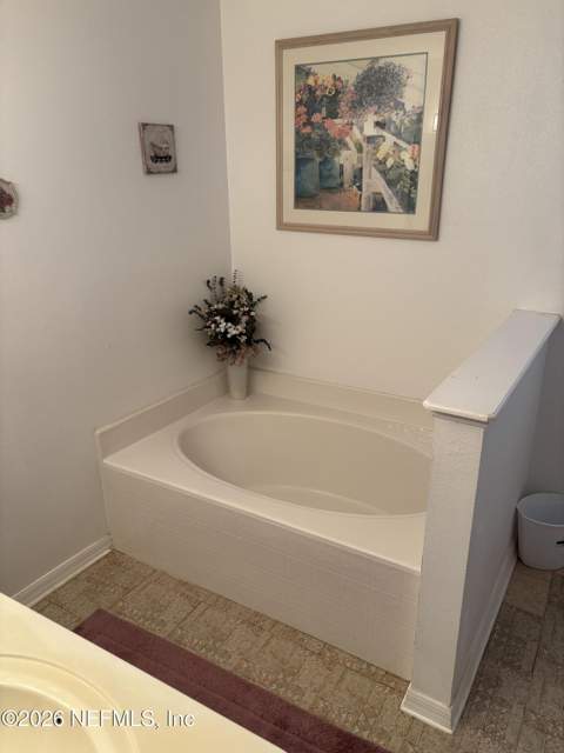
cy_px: 376
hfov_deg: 53.1
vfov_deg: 67.3
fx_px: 565
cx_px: 282
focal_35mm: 26
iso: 80
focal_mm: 5.96
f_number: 1.6
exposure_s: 1/60
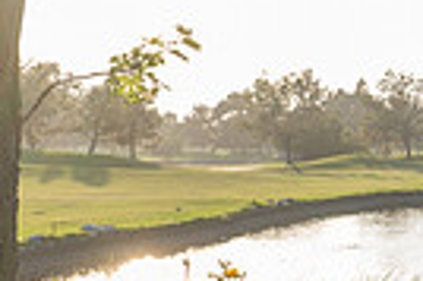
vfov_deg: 13.1
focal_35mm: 104
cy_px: 112
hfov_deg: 15.2
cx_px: 890
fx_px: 1221
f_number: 6.3
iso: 200
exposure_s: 1/250
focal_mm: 24
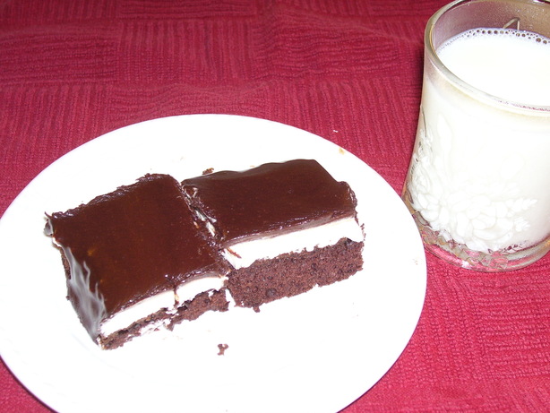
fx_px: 842
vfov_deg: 27.5
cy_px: 206
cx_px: 275
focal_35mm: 53
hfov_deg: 36.2
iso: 125
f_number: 3.4
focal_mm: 8.6
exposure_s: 1/60
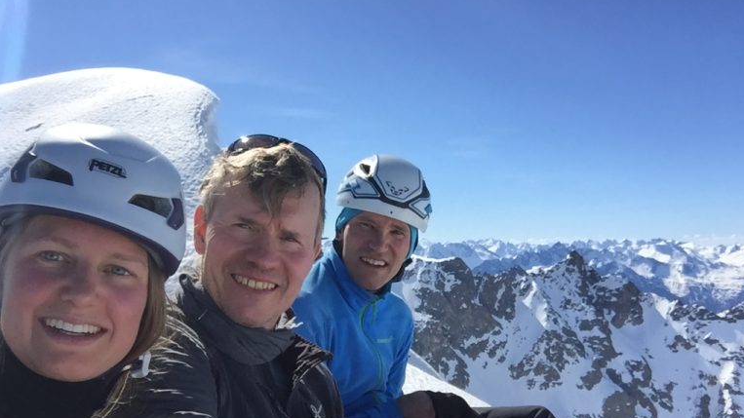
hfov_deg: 58.0
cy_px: 275
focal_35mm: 34
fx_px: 671
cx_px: 372
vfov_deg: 34.4
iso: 32
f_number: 2.2
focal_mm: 2.65
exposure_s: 1/1433
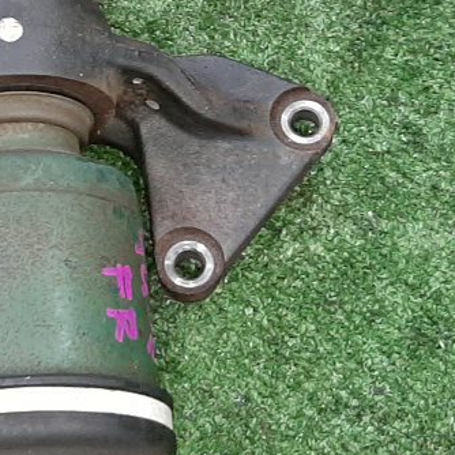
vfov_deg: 17.3
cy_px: 53
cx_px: -23
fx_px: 1472
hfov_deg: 17.1
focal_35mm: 99
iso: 169
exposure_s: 1/25
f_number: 1.7
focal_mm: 3.93
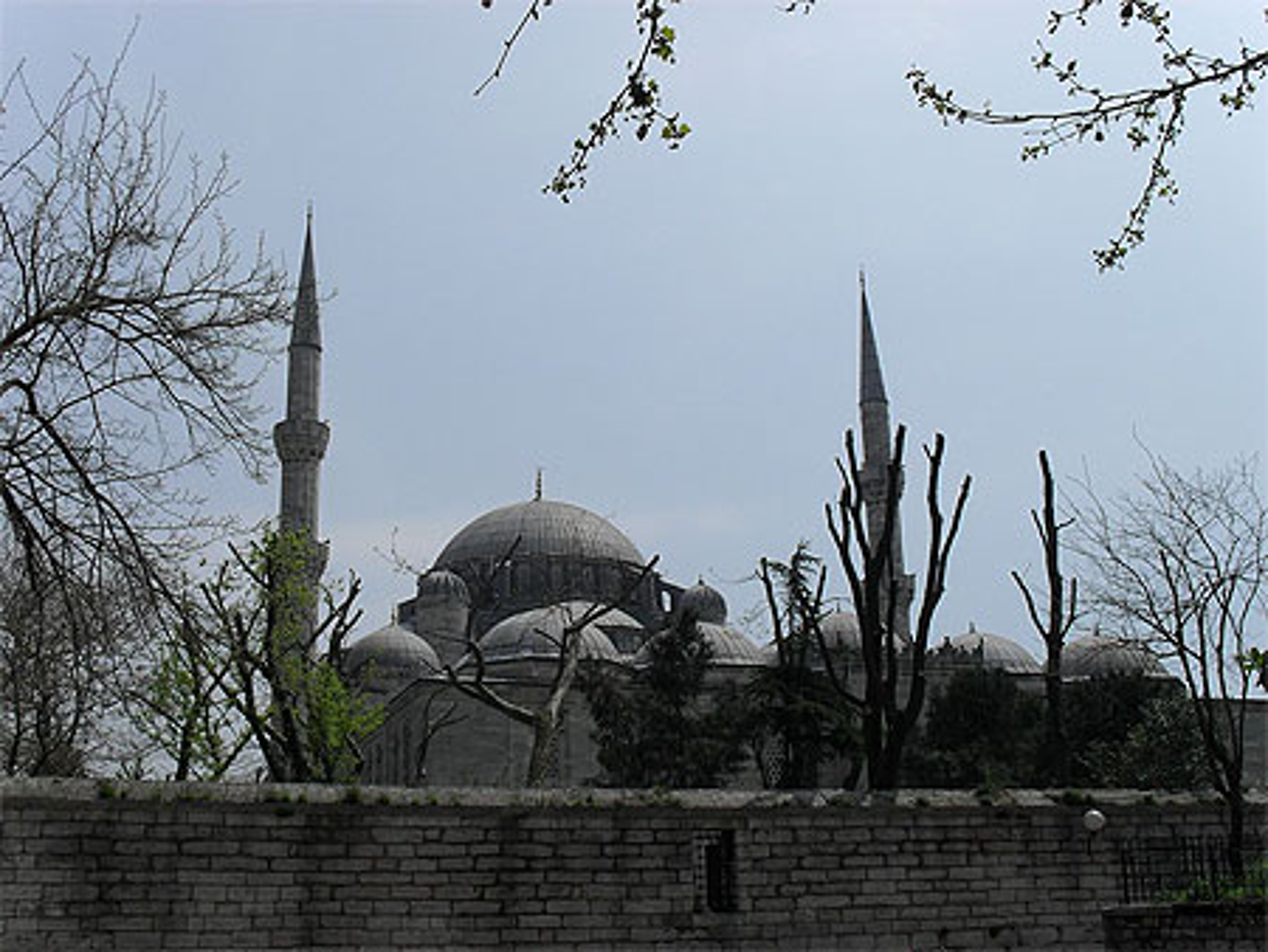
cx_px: 634
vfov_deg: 34.4
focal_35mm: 42
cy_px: 476
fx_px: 1539
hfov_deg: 44.8
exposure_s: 1/500
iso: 100
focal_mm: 7.5
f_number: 9.2
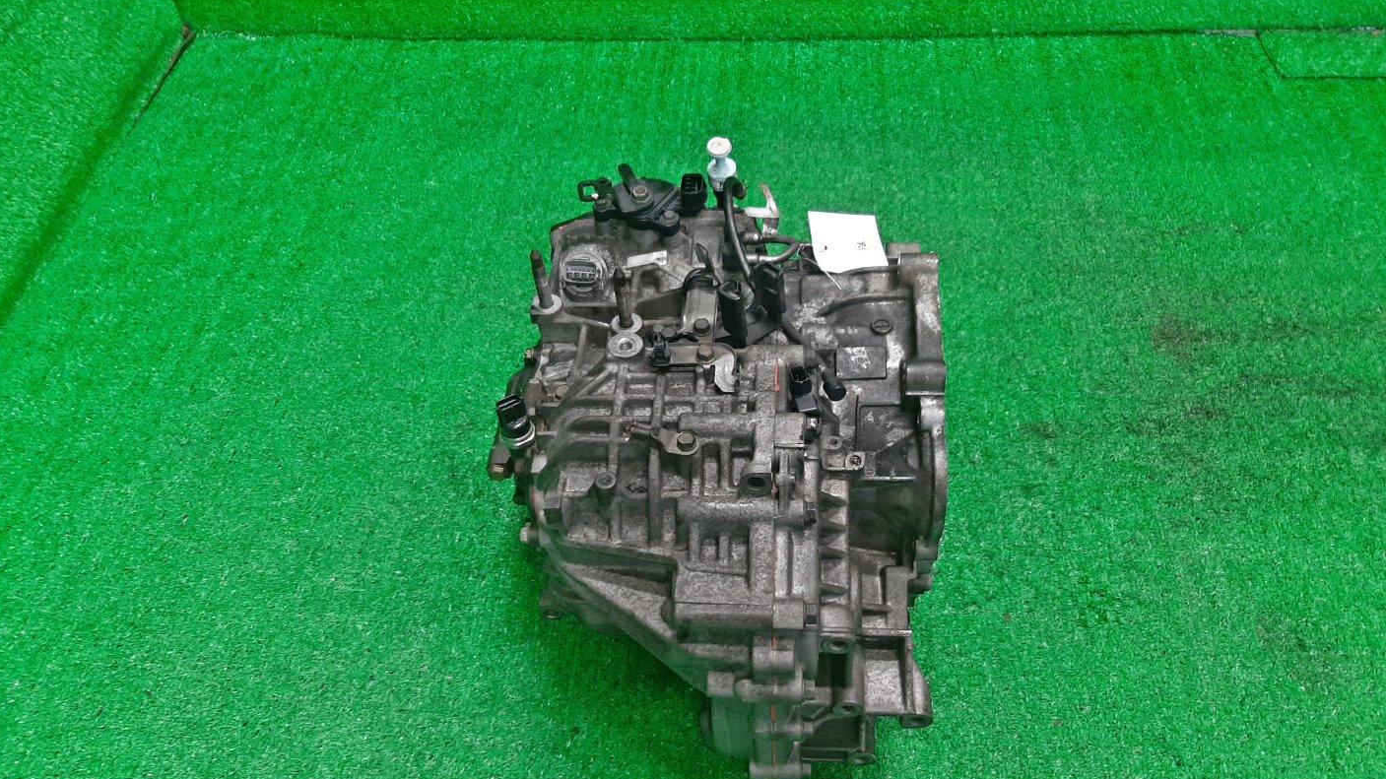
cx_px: 685
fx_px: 1066
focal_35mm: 29
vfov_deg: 39.8
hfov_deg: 66.1
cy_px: 498
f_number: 1.7
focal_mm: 3.93
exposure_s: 1/50
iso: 132
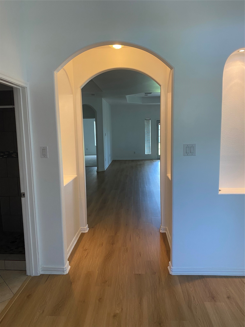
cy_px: 164
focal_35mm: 26
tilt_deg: -7.1
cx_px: 122
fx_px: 245
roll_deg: +1.8
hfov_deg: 53.1
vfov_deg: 67.3
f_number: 1.8
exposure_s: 1/60
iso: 80
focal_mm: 4.25
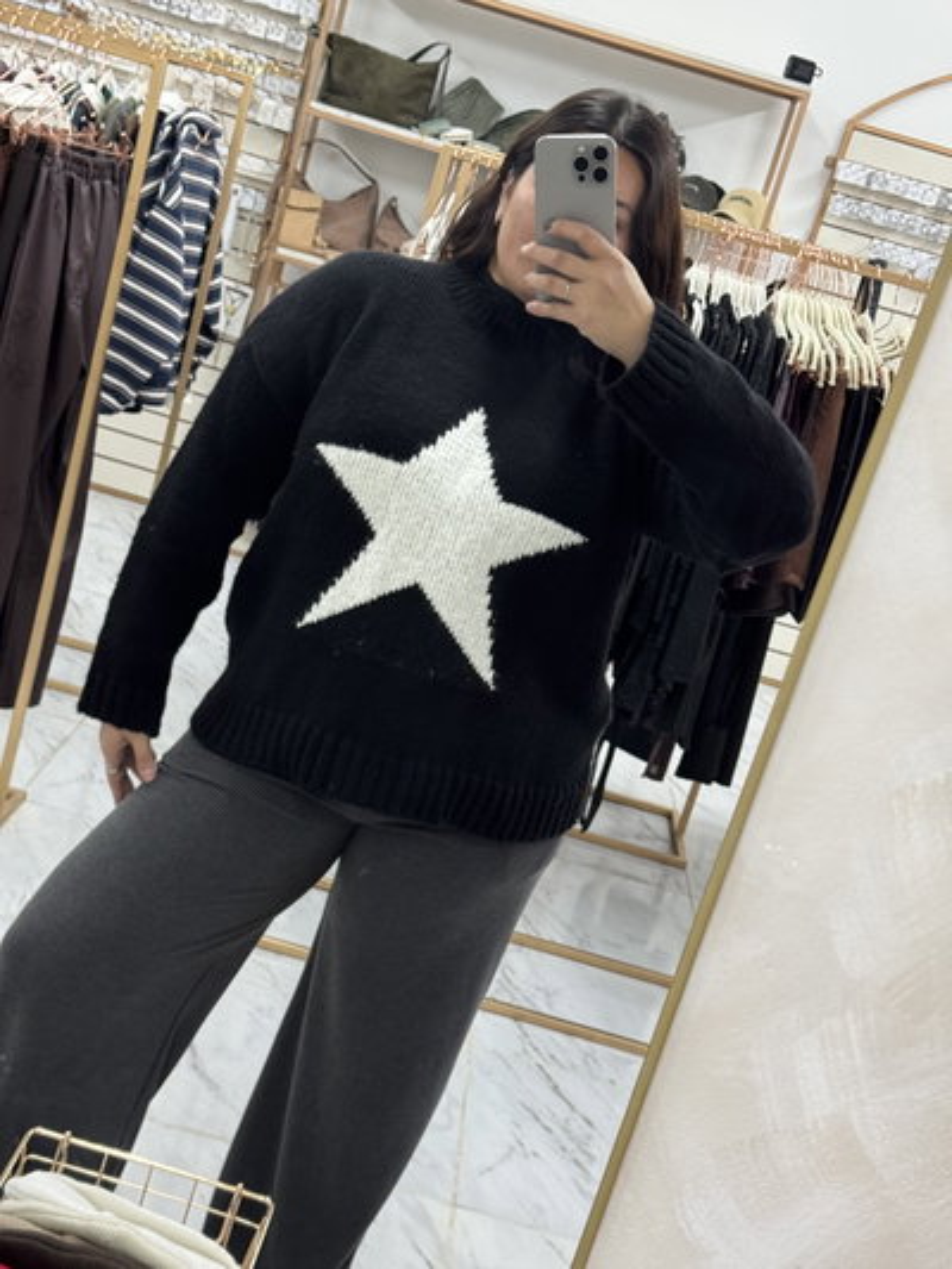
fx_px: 1759
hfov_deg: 30.3
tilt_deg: -14.5
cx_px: 476
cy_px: 634
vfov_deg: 39.6
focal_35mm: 48
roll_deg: -14.0
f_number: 1.78
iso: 250
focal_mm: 6.76
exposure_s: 1/33
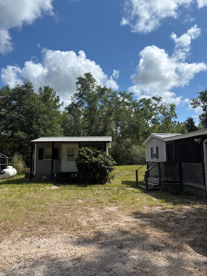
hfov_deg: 53.1
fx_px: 207
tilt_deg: +7.8
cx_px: 104
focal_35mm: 26
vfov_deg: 67.3
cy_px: 138
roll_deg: +1.0
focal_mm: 5.96
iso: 50
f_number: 1.6
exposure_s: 1/4082
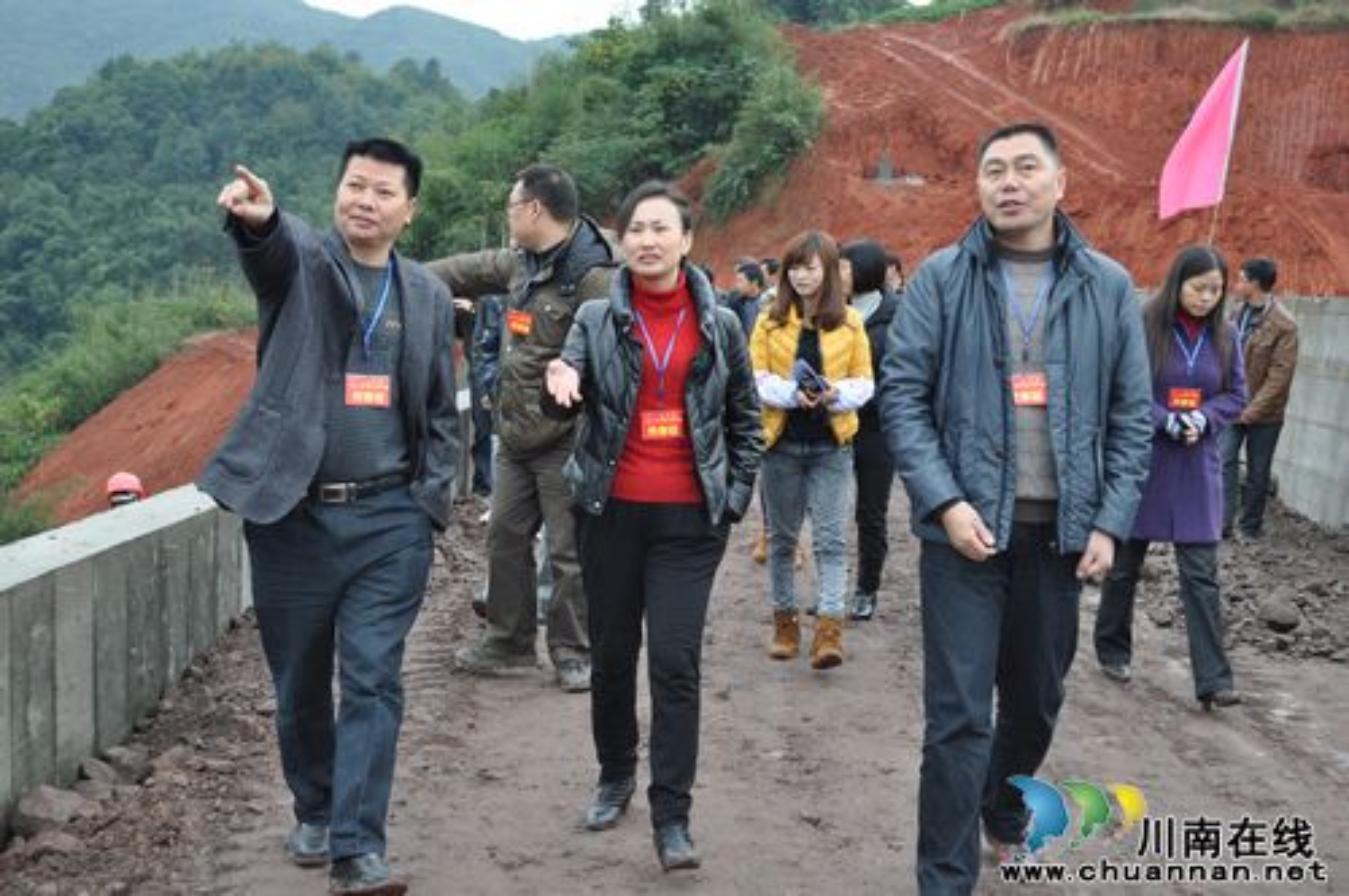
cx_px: 674
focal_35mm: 48
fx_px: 1796
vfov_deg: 28.0
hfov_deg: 41.2
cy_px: 448
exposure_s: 1/125
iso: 250
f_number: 5.6
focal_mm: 32
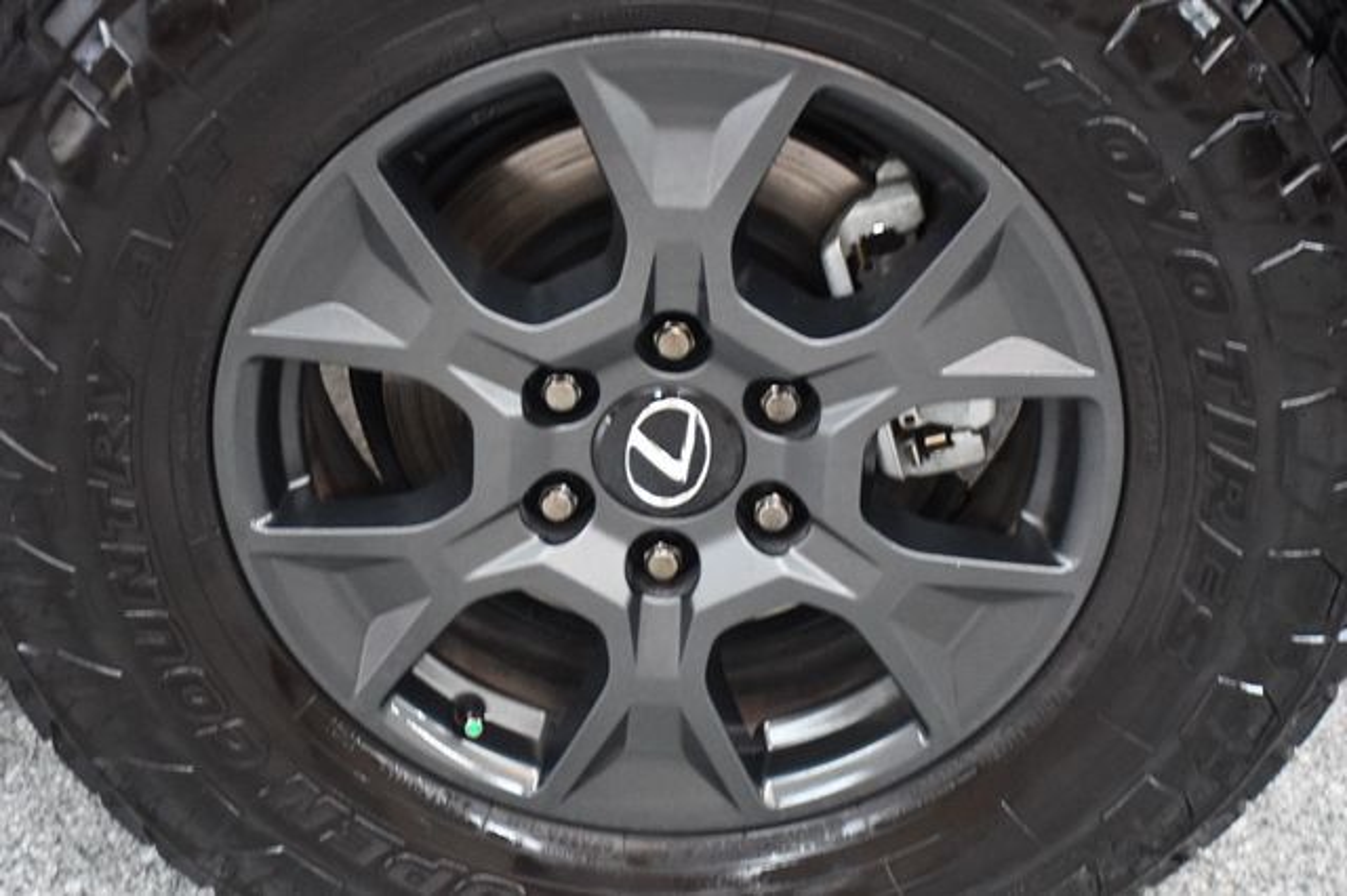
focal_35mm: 75
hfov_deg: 27.0
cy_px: 448
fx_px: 2805
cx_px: 674
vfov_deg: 18.2
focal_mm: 50
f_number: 4.8
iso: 5000
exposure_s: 1/60
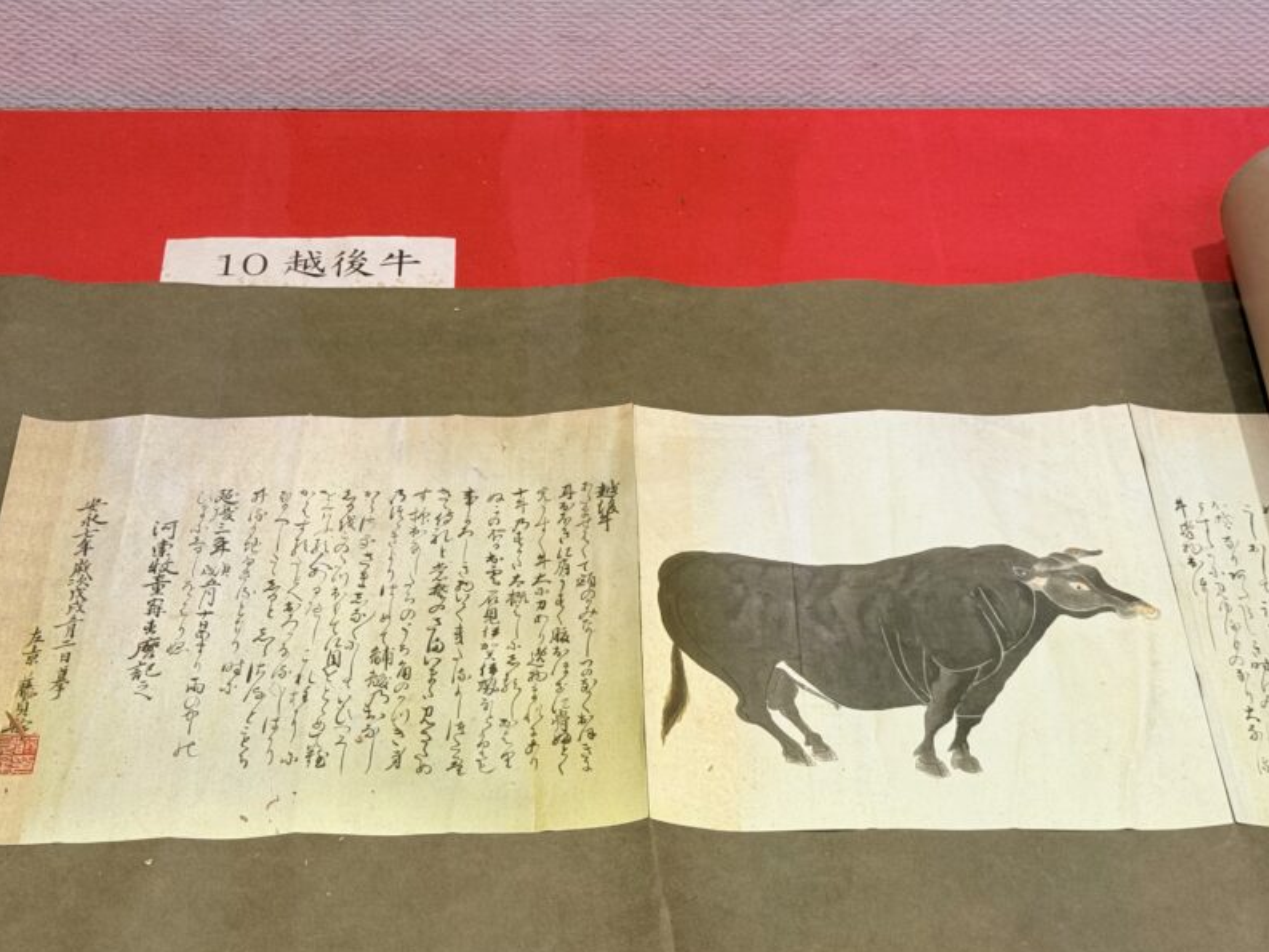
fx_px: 2273
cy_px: 408
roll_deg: -2.2
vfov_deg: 23.6
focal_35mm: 62
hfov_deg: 31.2
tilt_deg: -44.1
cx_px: 659
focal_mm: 6.76
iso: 50
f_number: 1.78
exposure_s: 1/100
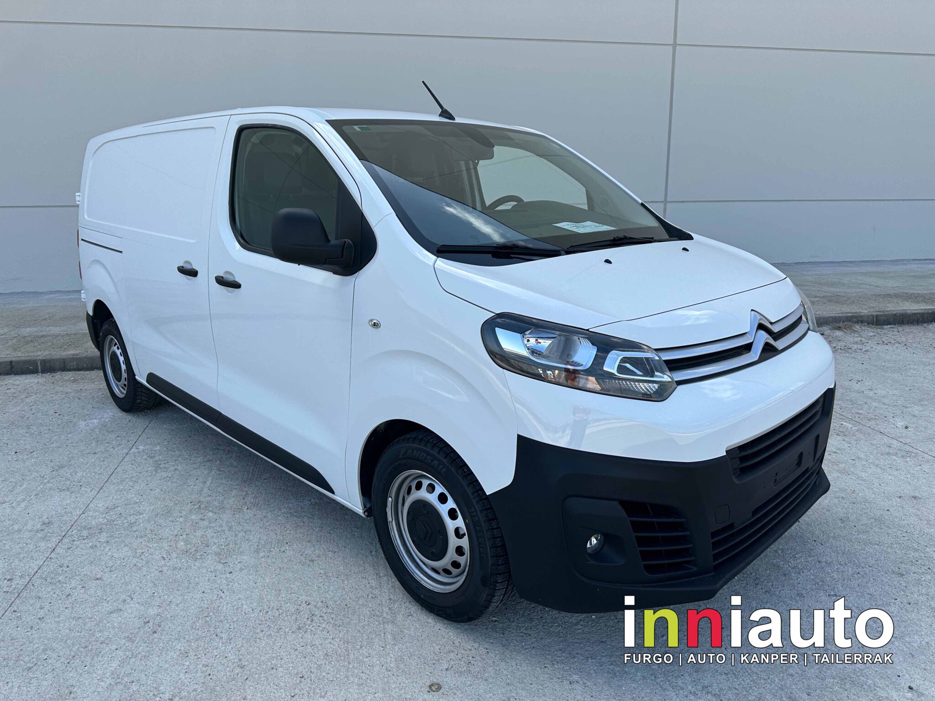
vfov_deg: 56.8
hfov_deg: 71.6
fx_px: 648
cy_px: 350
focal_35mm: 24
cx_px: 468
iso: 80
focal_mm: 6.86
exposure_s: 1/3200
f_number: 1.8
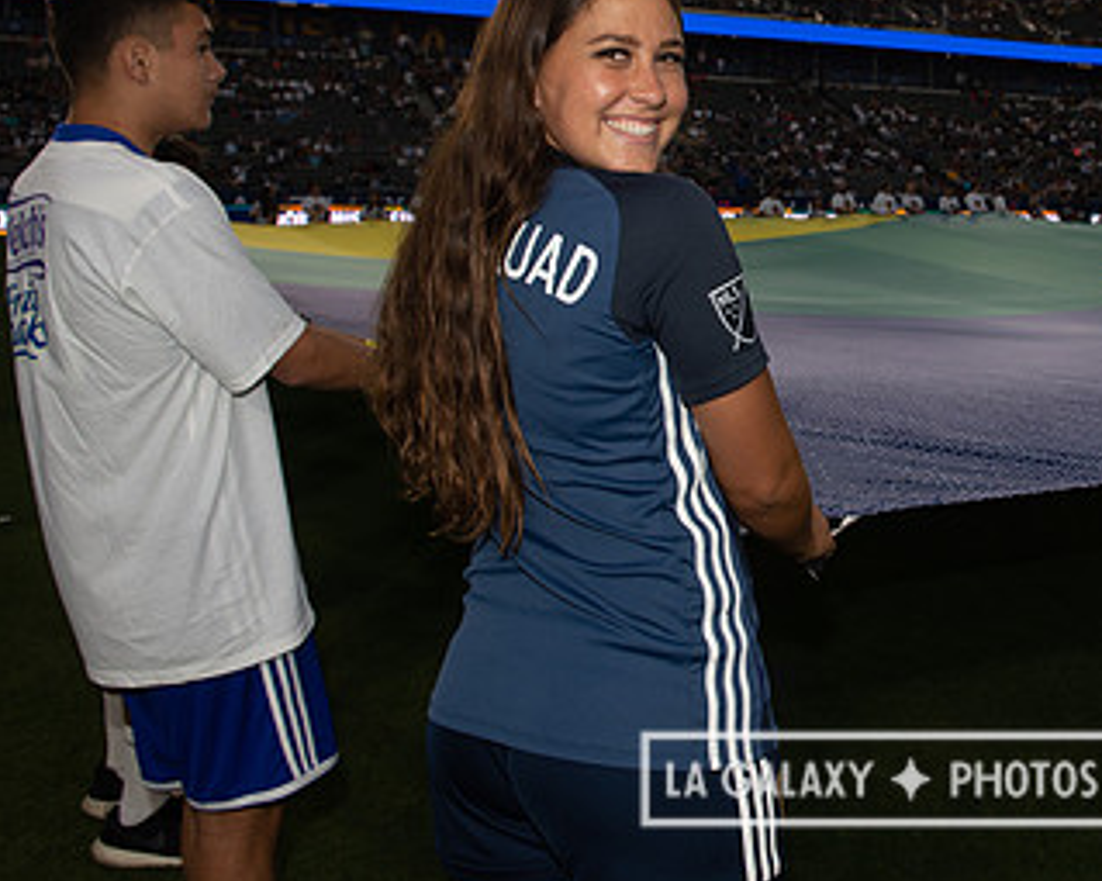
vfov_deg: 35.9
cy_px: 261
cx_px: 884
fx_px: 1337
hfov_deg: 42.7
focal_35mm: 41
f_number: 7.1
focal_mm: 24
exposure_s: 1/200
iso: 400
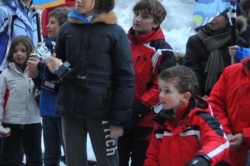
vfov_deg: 8.0
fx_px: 1179
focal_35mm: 170
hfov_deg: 11.8
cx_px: -75
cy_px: 32
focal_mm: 42
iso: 640
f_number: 6.3
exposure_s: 1/50
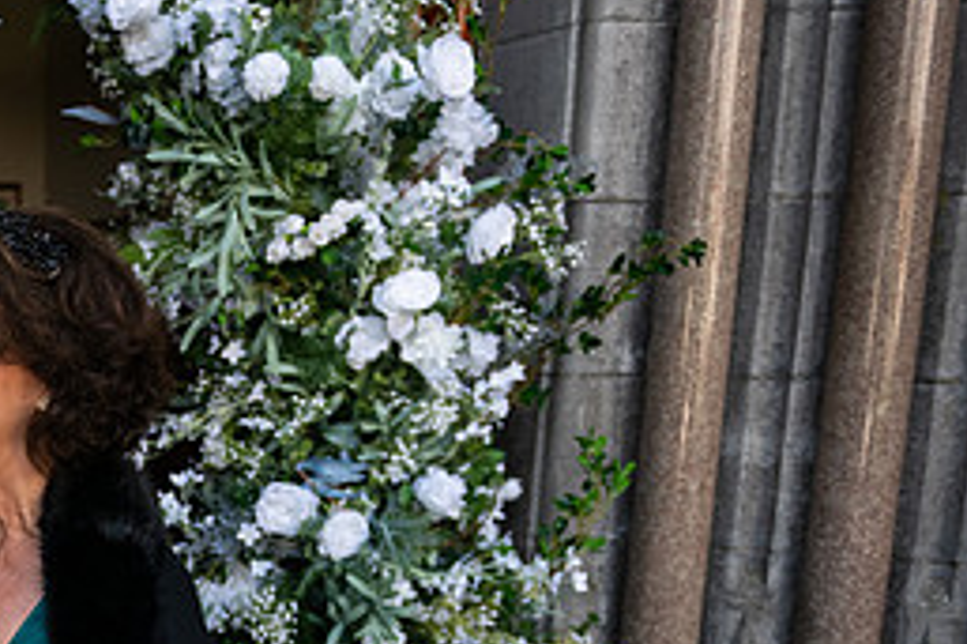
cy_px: 702
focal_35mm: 61
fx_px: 1637
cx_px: -117
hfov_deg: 29.4
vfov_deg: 21.2
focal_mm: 27
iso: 500
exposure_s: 1/1600
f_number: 3.5
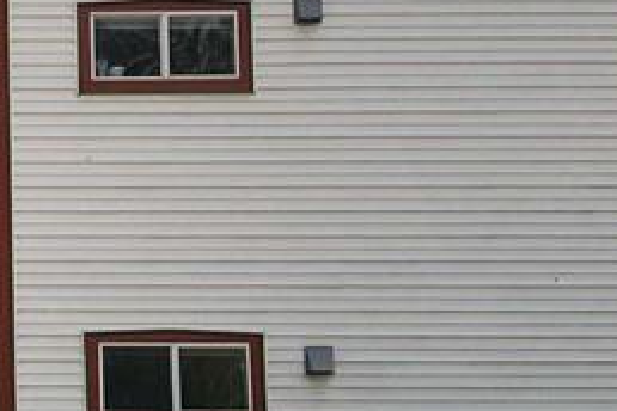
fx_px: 1697
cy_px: 251
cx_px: -191
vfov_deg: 13.8
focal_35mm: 99
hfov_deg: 19.0
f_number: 1.78
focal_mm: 6.86
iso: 80
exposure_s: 1/6211
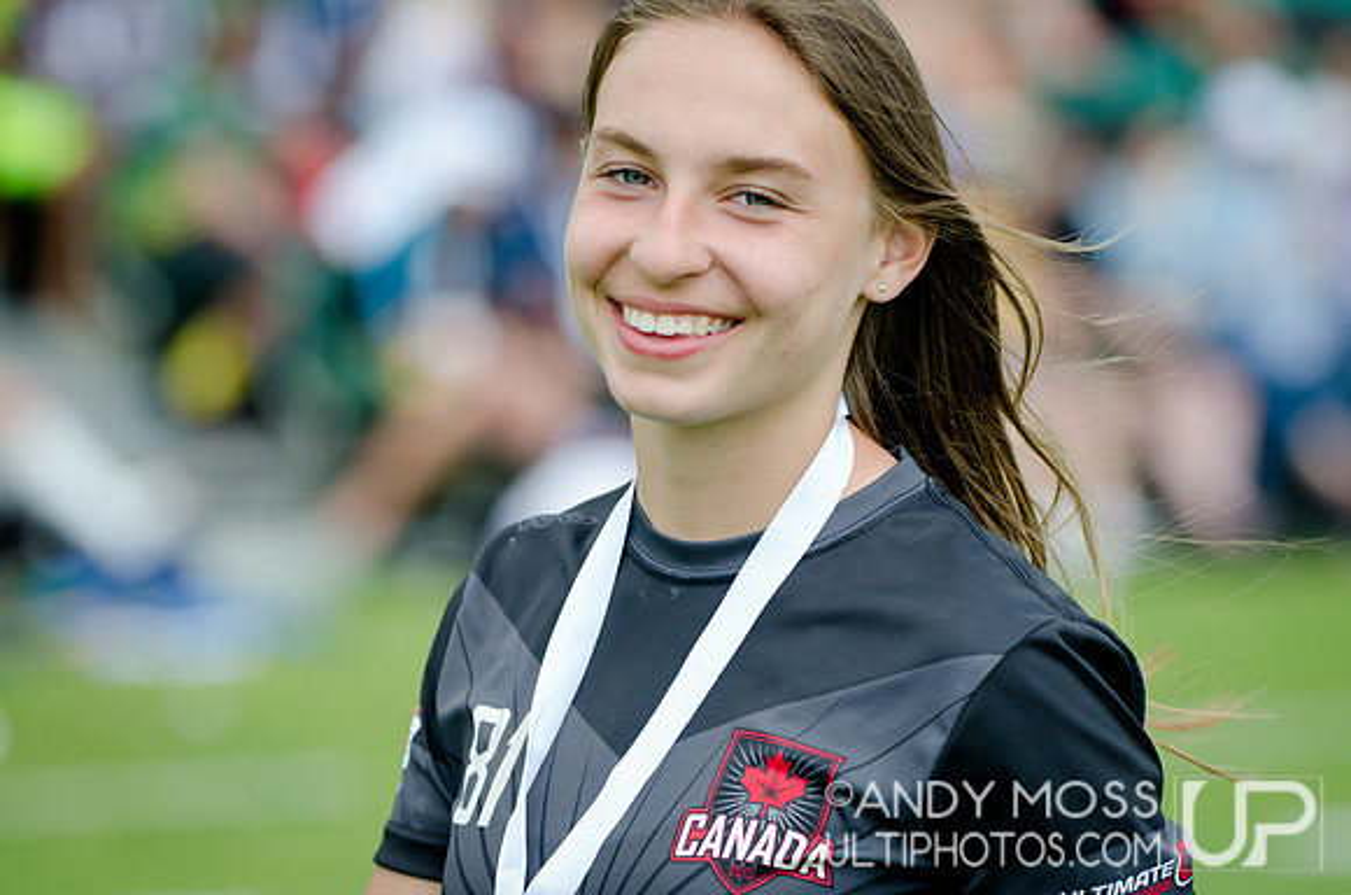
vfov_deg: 5.4
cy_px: 448
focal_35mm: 255
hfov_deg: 8.1
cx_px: 676
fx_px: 9549
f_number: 3.5
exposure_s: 1/2000
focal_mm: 170
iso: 500
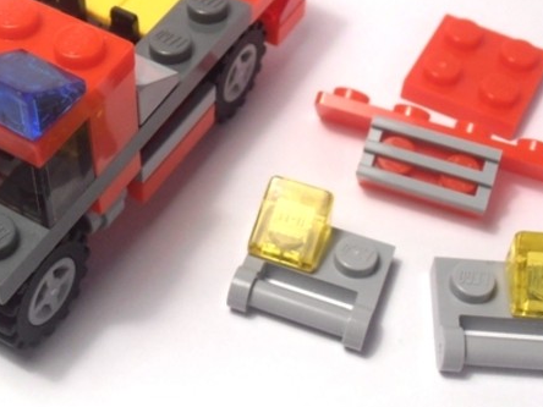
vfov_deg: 19.6
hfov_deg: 25.9
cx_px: 192
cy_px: 144
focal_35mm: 75
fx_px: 1176
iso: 80
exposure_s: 1/80
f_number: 3.9
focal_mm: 6.61
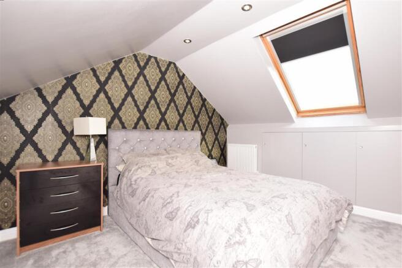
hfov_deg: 100.4
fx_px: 167
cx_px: 201
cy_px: 134
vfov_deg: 77.3
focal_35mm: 15
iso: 400
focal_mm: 10
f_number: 5.6
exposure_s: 1/125
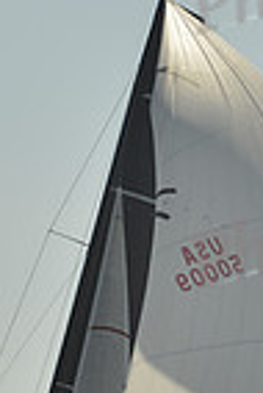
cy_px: 401
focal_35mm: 389
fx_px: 4252
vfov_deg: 5.3
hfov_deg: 3.5
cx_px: 48
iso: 200
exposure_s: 1/2500
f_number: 7.1
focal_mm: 95
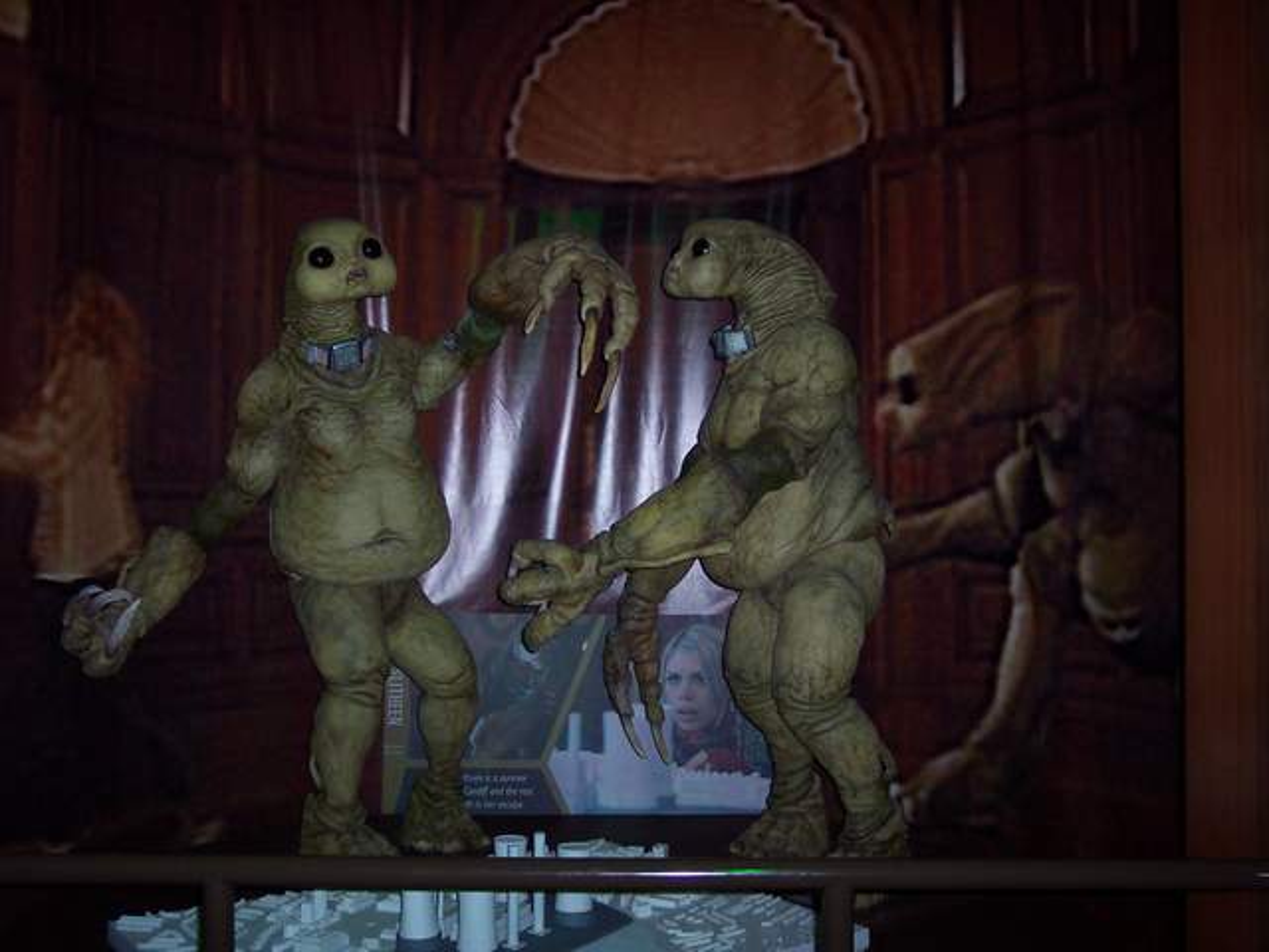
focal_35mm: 38
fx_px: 1393
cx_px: 634
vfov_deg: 37.7
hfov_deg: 49.0
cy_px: 476
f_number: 2.8
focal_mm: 8
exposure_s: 1/30
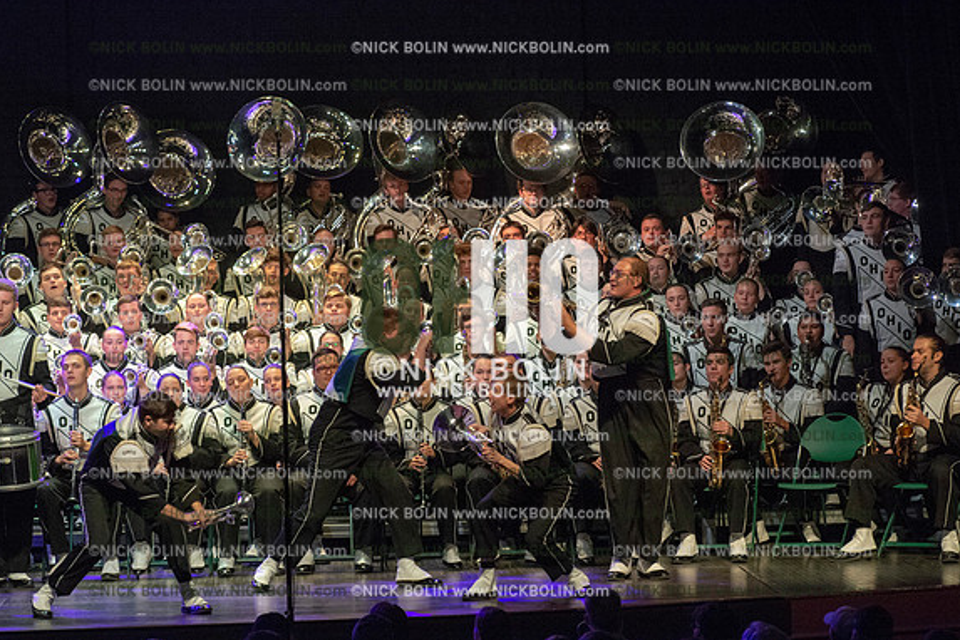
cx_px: 479
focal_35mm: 177
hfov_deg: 11.6
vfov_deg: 7.8
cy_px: 318
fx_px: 4720
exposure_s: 1/400
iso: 8000
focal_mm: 175
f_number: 5.6
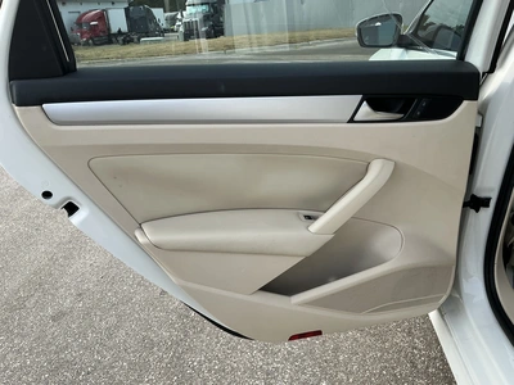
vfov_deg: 49.7
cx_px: 257
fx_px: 416
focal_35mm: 28
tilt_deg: -21.2
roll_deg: +4.1
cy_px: 192
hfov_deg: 63.4
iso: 25
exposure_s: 1/524
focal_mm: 3
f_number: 1.8
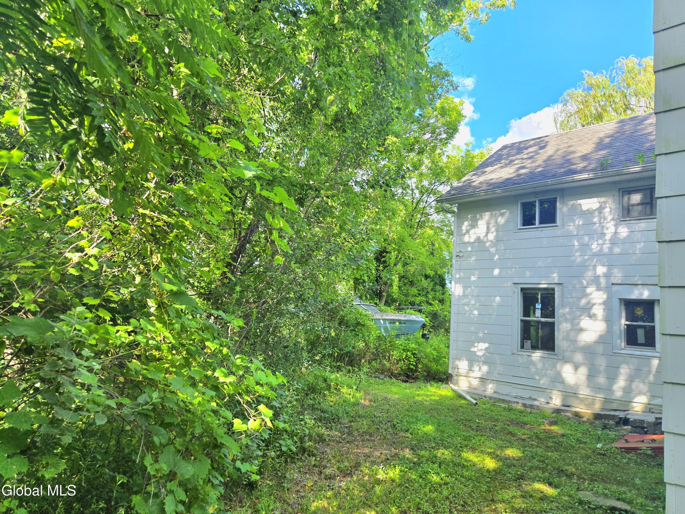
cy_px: 257
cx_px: 342
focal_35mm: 23
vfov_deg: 58.9
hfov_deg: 73.9
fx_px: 455
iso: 80
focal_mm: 5.4
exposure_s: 1/2000
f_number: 1.8
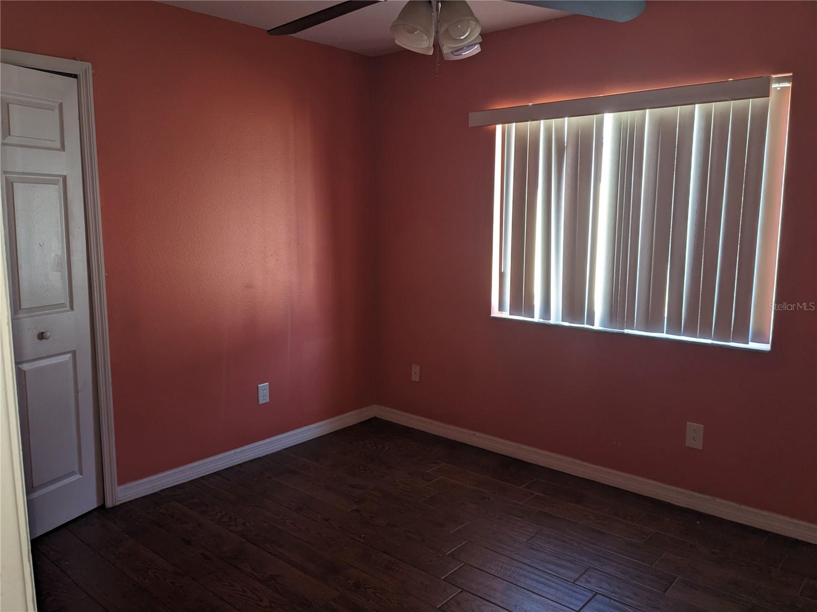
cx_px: 408
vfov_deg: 51.4
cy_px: 306
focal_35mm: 27
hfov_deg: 65.3
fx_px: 637
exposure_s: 1/90
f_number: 1.73
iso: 155
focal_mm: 4.38
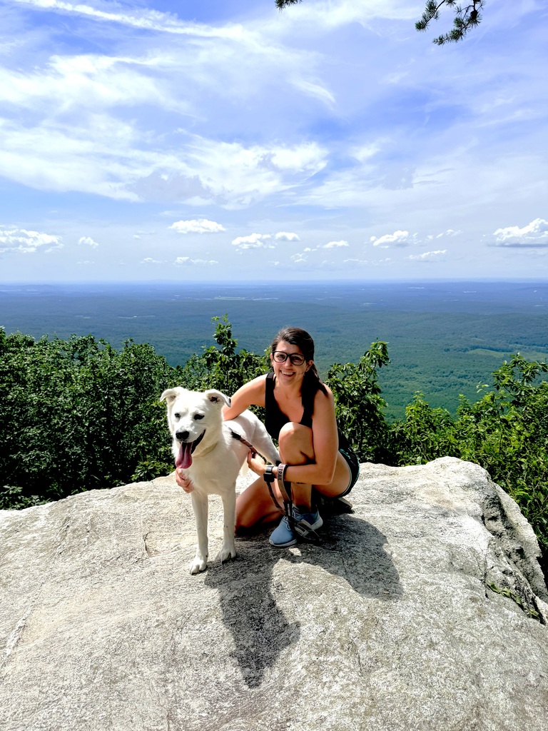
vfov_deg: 71.6
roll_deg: -0.3
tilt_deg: -9.0
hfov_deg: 56.8
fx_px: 507
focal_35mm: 24
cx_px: 274
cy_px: 366
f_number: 1.78
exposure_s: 1/8130
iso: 80
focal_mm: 6.76
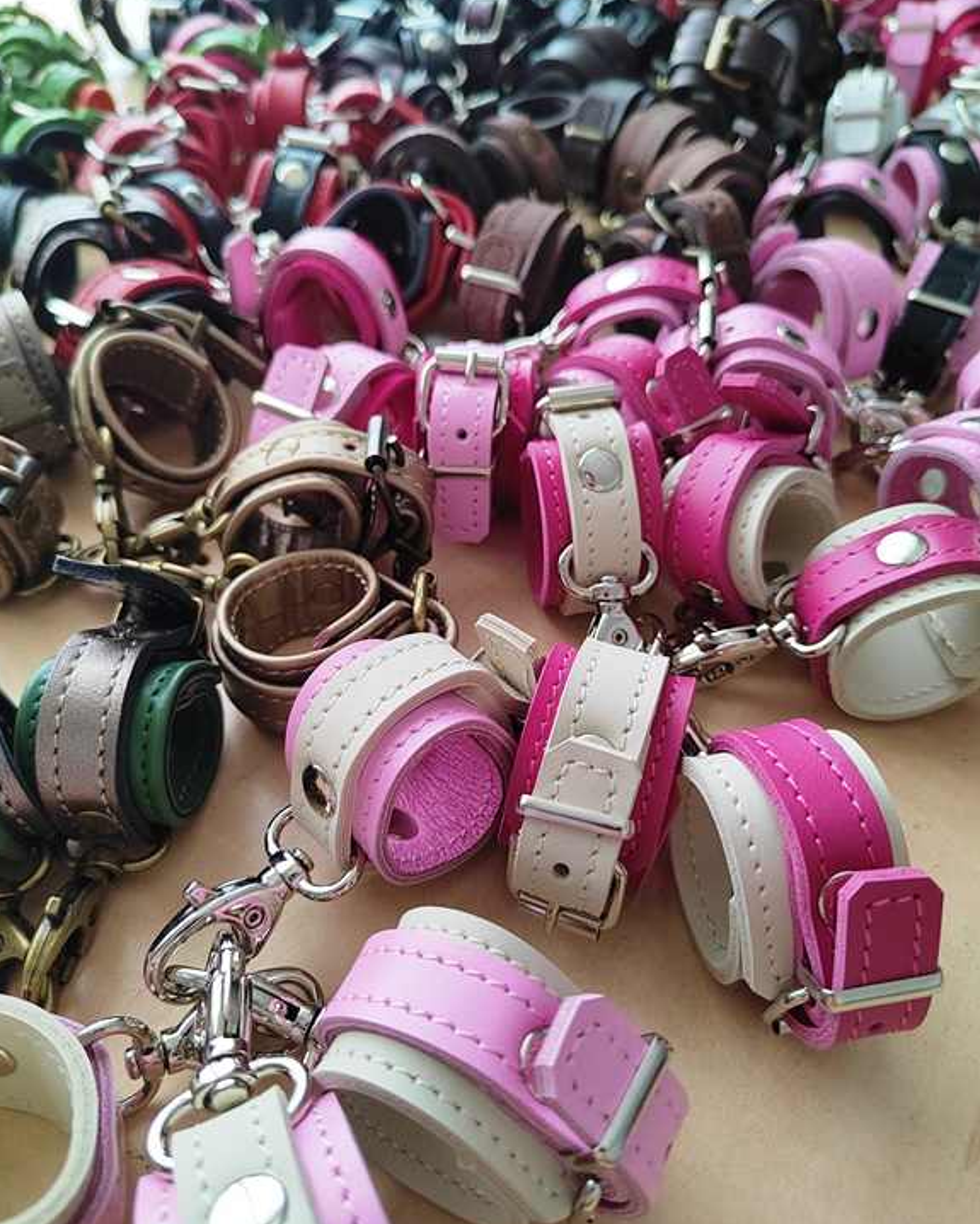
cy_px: 615
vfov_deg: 68.1
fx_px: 906
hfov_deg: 56.8
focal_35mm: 25
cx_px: 470
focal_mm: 5.52
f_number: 1.9
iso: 909
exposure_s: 1/50
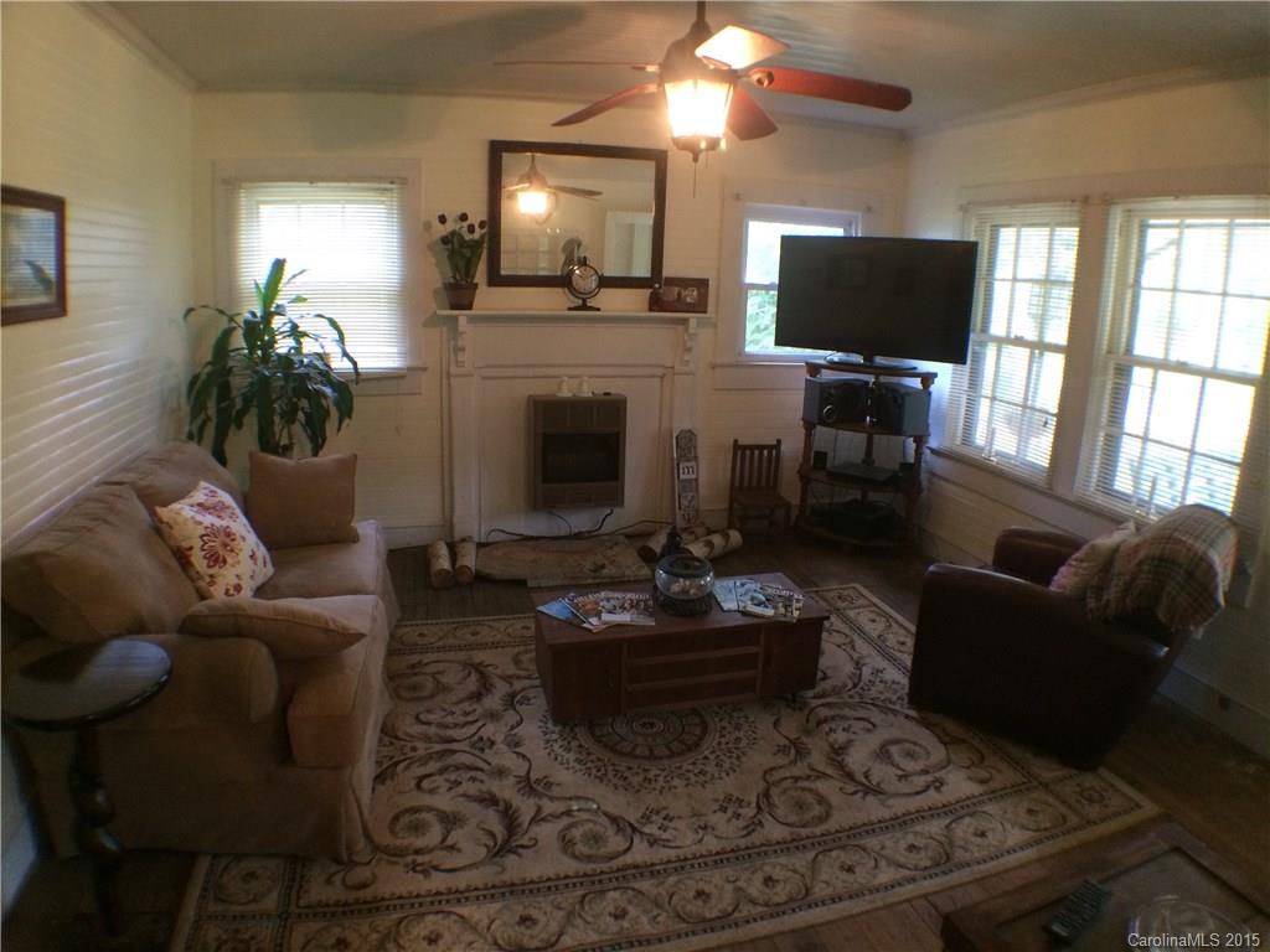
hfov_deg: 61.7
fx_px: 1064
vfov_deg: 48.2
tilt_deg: -13.6
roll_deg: -2.1
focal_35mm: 29
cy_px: 476
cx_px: 635
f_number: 2.2
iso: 200
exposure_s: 1/30
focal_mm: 4.15
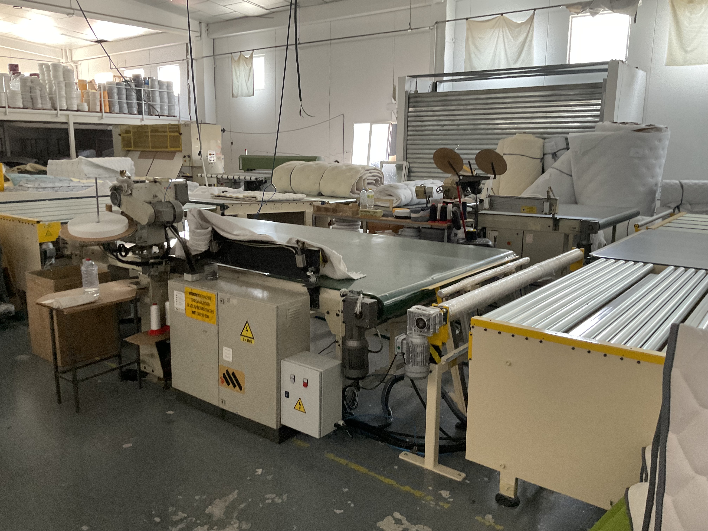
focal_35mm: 29
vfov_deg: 48.2
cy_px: 266
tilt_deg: -10.3
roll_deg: -0.3
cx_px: 354
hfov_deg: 61.7
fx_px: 593
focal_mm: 3
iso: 125
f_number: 1.8
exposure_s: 1/60
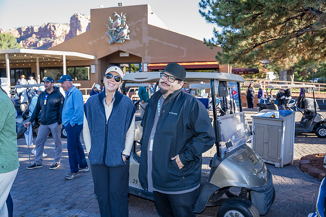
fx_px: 273
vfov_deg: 43.5
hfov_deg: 61.7
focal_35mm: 30
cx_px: 163
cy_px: 108
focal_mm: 30.1
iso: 1000
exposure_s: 1/500
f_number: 3.5
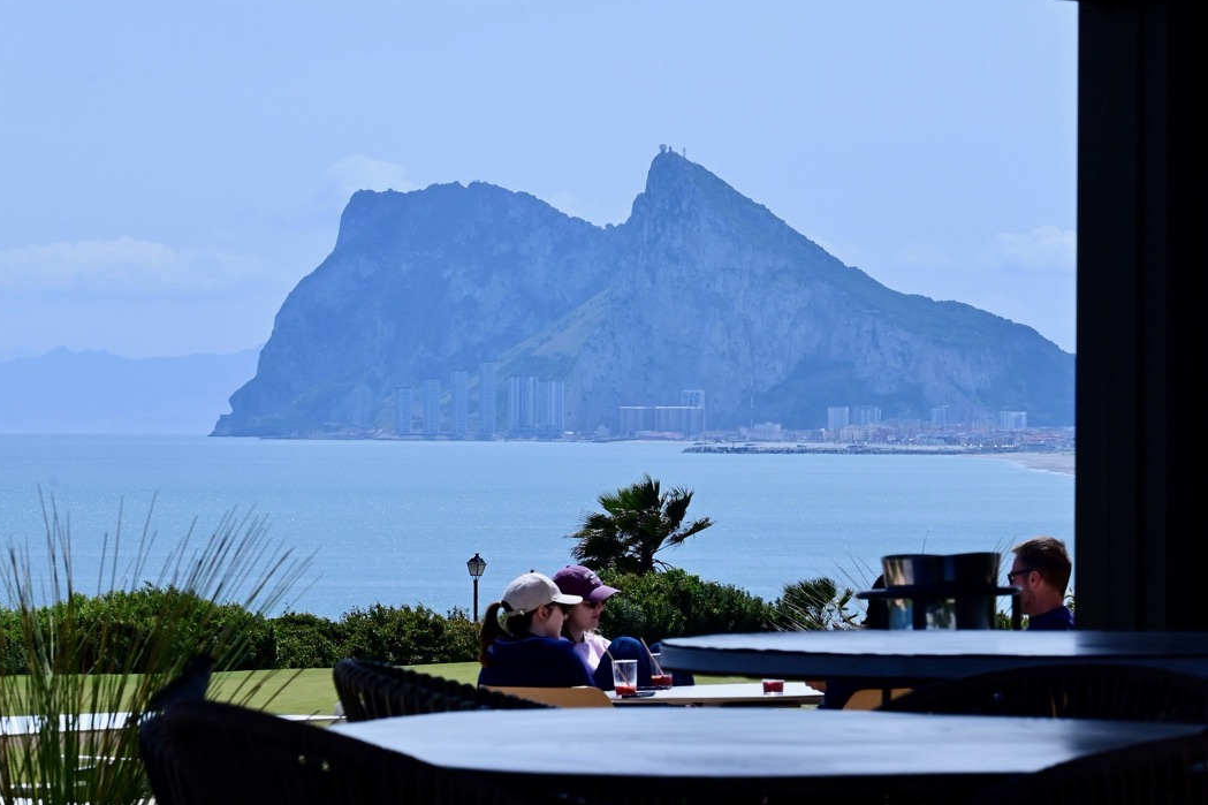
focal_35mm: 214
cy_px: 373
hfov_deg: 9.6
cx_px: 659
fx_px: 7179
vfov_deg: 6.4
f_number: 16
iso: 100
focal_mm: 125
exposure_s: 1/125
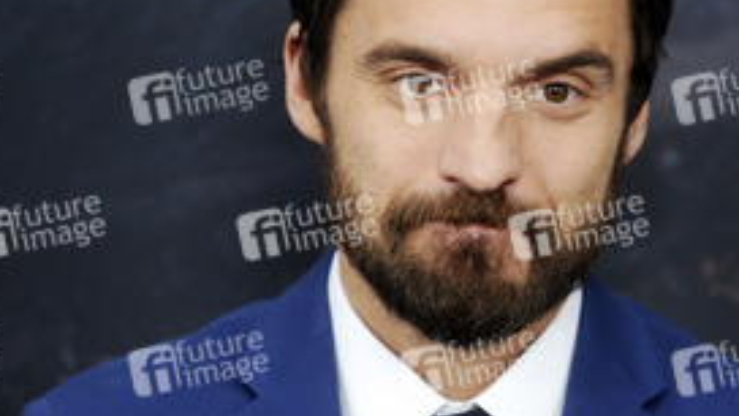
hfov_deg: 7.1
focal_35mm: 303
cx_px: 505
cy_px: 160
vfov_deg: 4.0
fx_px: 5937
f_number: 4
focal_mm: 175
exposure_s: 1/800
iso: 1600
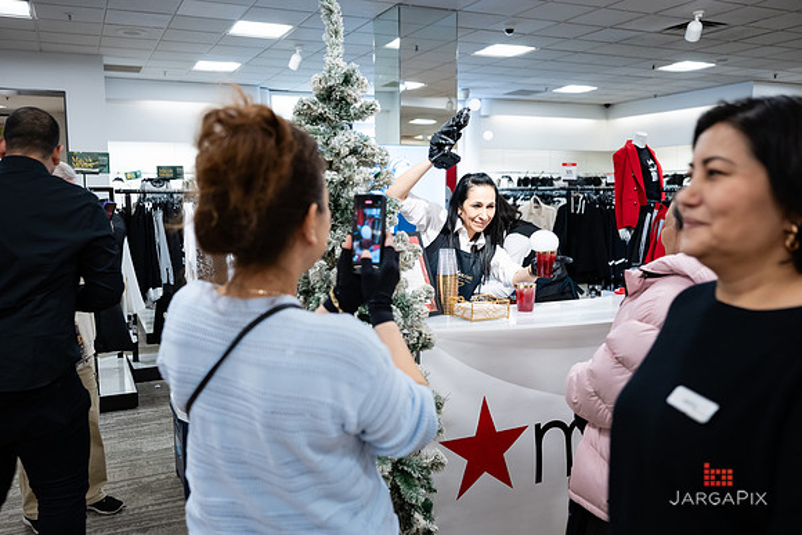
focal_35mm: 31
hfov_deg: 59.7
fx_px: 699
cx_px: 401
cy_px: 268
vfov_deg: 41.9
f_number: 3.2
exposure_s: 1/125
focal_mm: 31
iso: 1000
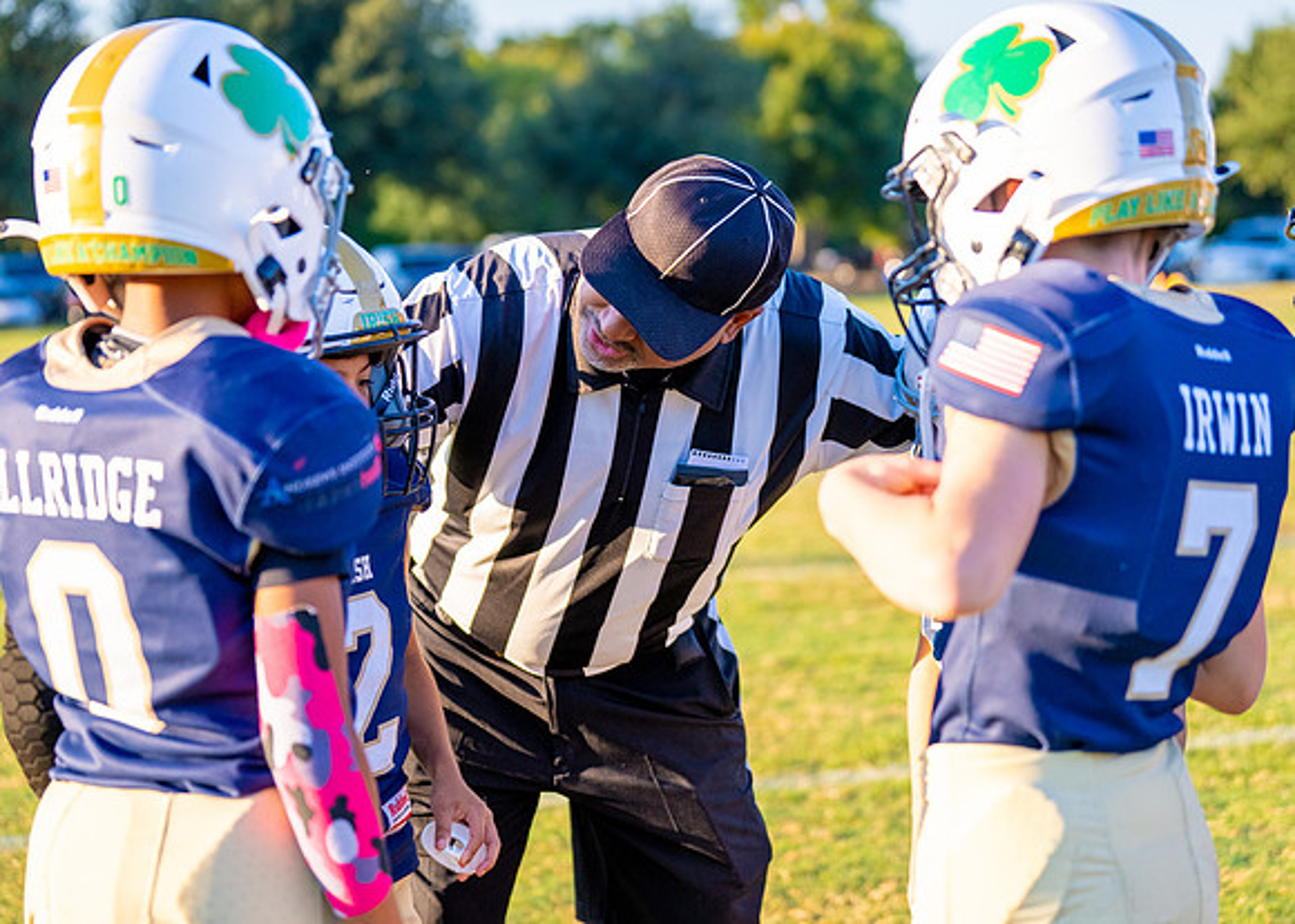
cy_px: 417
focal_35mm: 81
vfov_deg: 17.7
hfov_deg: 24.6
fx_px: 2969
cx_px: 665
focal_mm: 70
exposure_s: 1/2500
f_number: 2.8
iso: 640
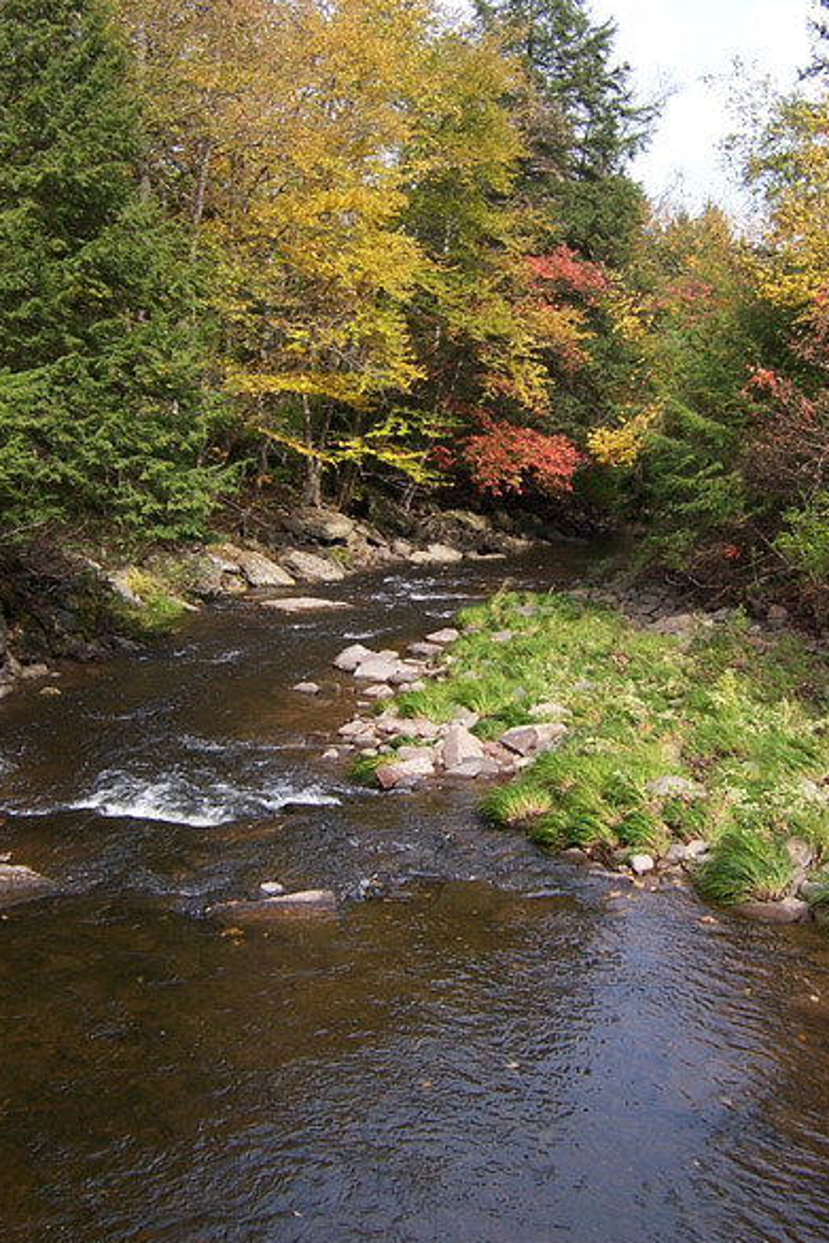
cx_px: 514
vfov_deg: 47.4
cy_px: 585
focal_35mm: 41
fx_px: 1415
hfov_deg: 32.5
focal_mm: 5.5
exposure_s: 1/350
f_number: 3.4
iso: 80
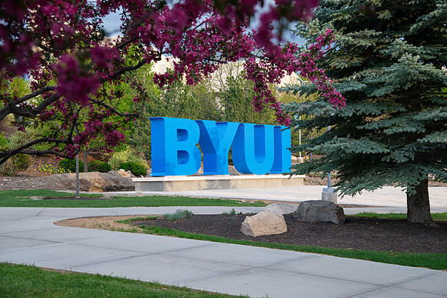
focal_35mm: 66
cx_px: 229
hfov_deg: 30.6
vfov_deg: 20.7
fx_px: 816
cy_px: 158
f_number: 5
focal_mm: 62
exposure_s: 1/400
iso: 500
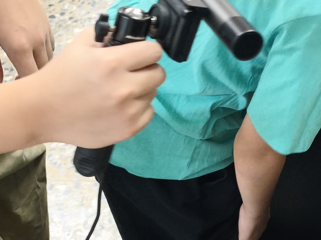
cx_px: 395
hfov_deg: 22.6
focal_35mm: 79
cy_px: 37
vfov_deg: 18.4
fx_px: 732
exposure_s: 1/60
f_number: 1.62
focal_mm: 6.45
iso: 400
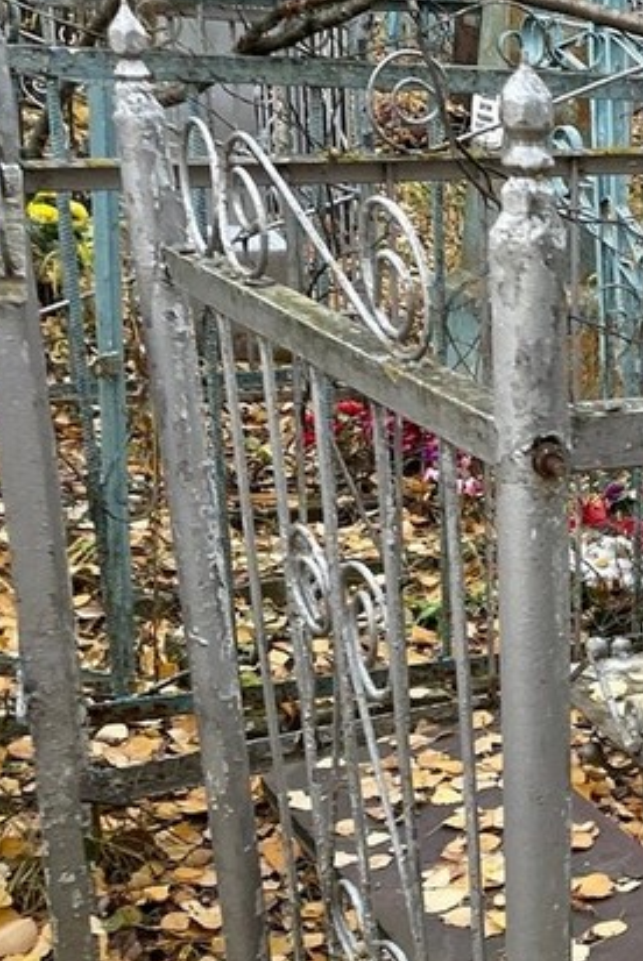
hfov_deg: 17.8
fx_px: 1792
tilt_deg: -13.9
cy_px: 596
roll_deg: -3.7
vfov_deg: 29.9
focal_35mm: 67
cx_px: 1009
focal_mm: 4.2
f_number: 1.6
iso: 100
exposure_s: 1/121
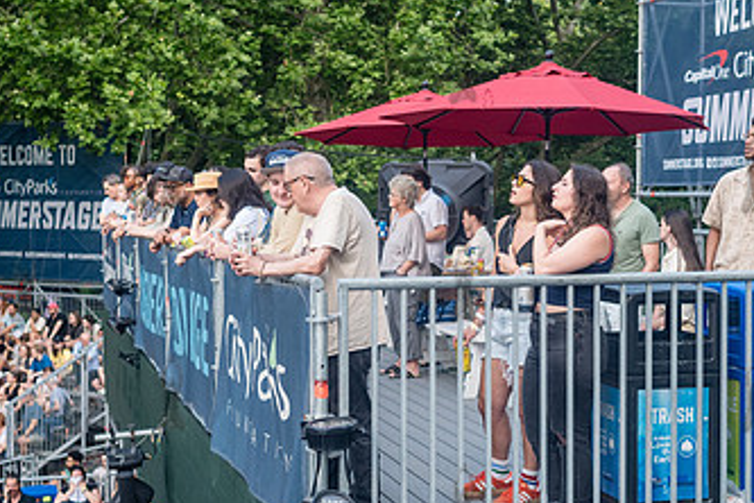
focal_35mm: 61
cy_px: 282
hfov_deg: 32.8
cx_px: 462
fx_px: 1278
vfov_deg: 22.2
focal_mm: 35
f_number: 3.5
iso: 800
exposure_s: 1/320
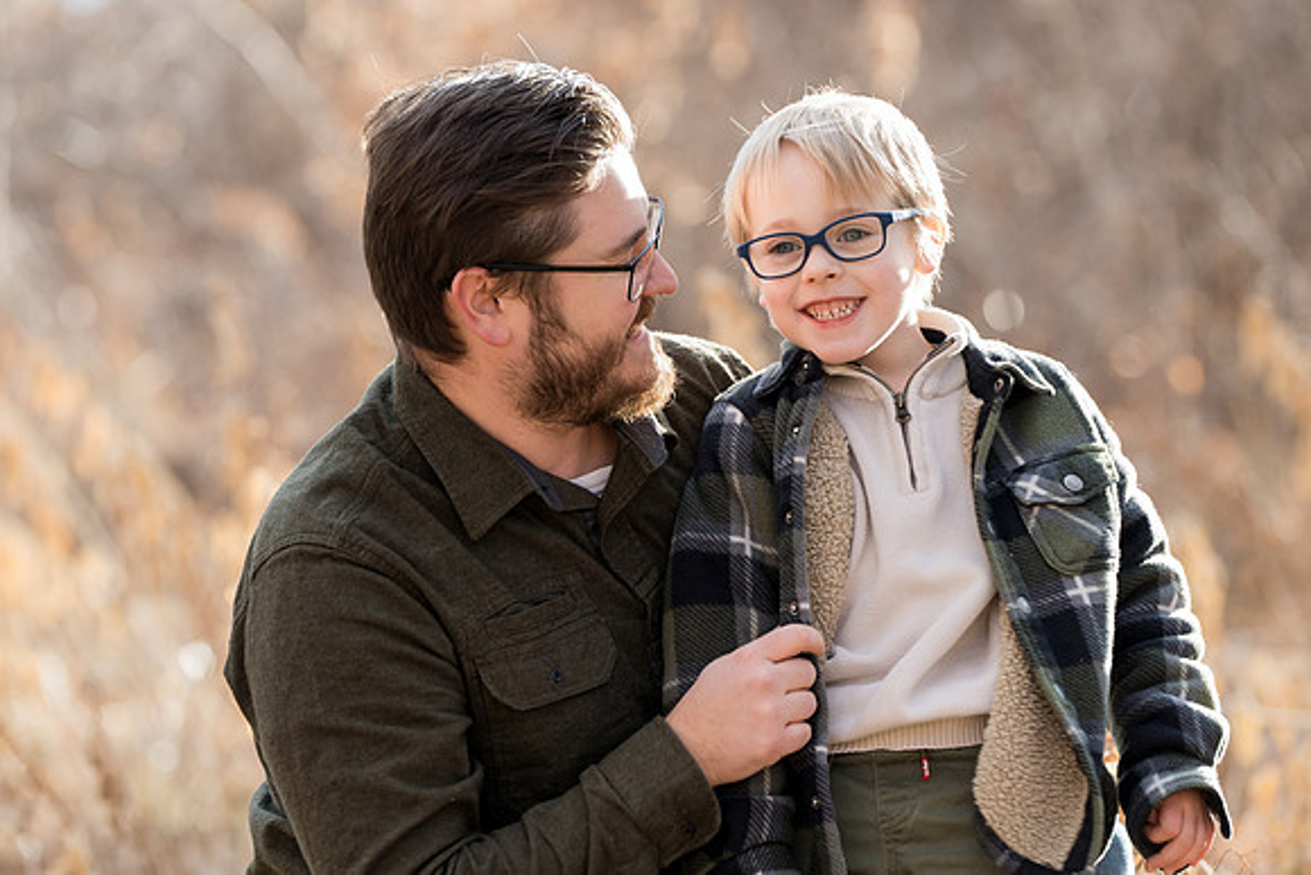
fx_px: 7285
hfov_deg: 10.3
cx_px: 656
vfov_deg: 6.9
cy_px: 438
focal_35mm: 200
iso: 400
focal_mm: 200
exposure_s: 1/200
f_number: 5
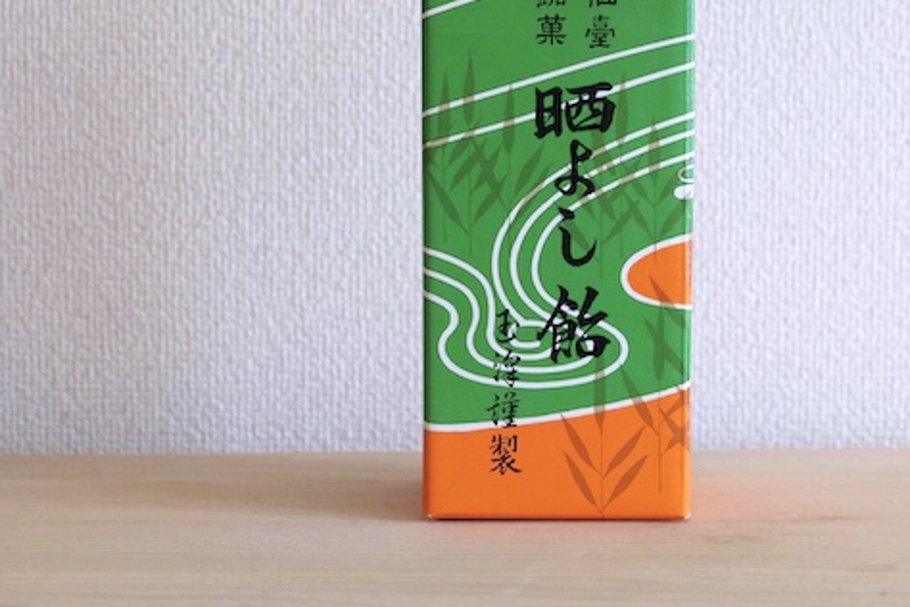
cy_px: 172
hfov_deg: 19.8
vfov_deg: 13.3
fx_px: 2603
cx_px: 568
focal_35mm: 103
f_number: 4
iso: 1250
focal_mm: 40.7
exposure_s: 1/15
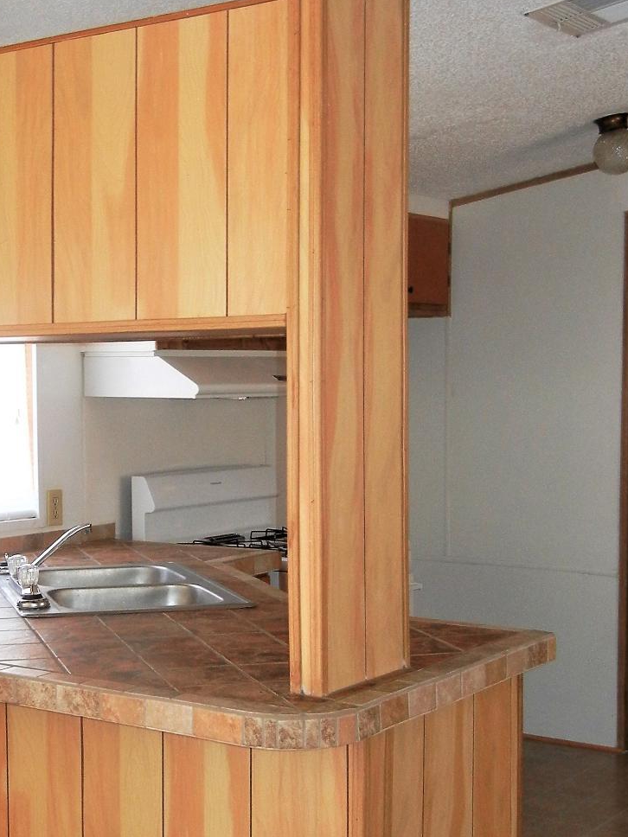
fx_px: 1500
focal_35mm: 62
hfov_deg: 23.4
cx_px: 139
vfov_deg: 31.2
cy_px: 471
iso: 160
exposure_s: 1/80.3
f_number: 3.5
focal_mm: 5.4
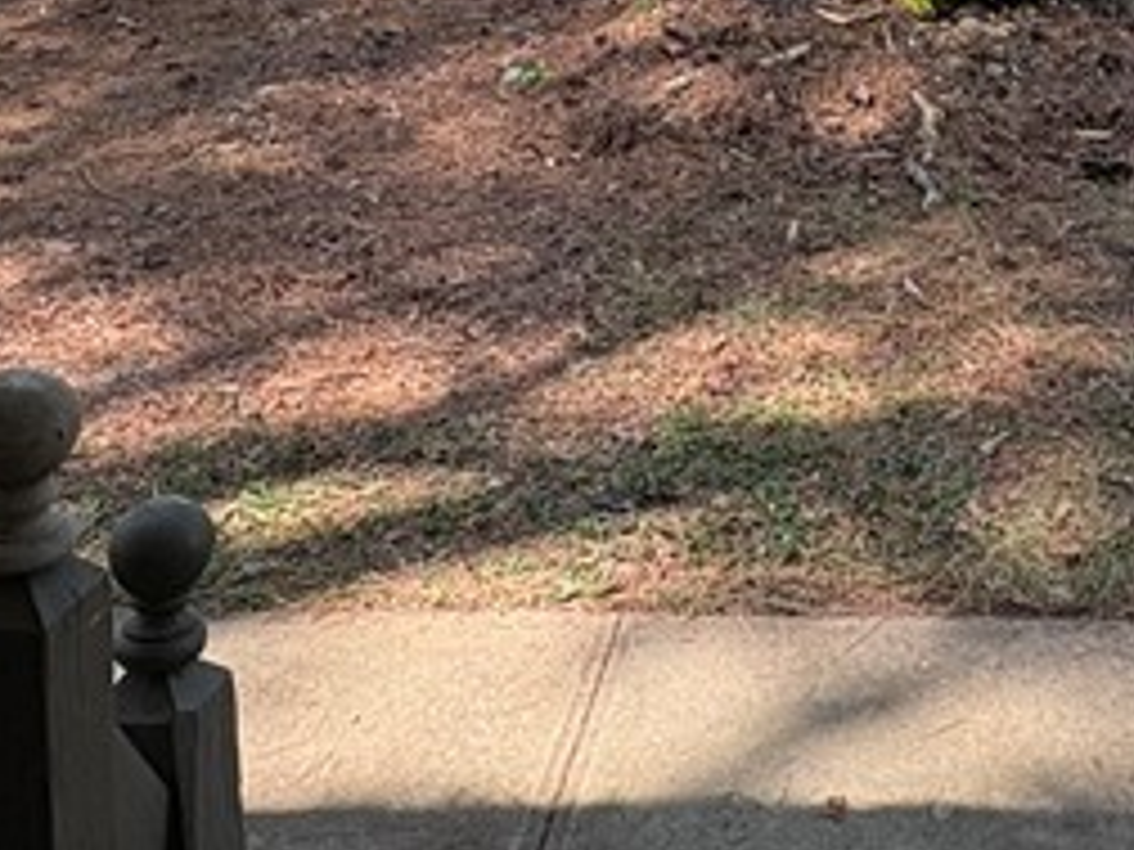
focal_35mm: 57
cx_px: 922
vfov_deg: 23.8
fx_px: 1867
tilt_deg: -7.0
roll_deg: +0.2
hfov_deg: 32.8
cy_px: -117
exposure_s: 1/479
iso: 64
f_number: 2.2
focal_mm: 2.22
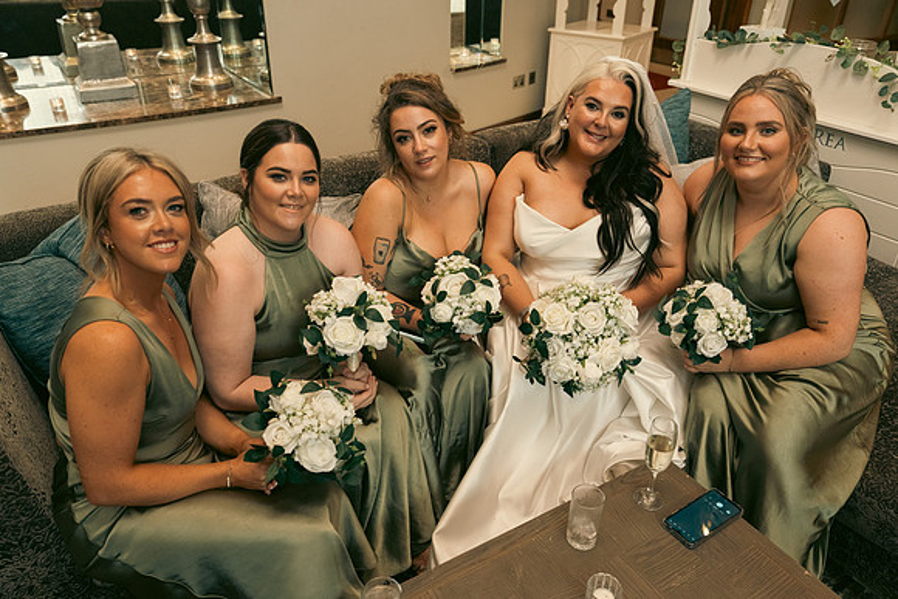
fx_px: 674
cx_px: 449
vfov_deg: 48.0
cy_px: 300
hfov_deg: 67.4
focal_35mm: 27
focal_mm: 27
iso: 2500
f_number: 3.5
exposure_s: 1/160
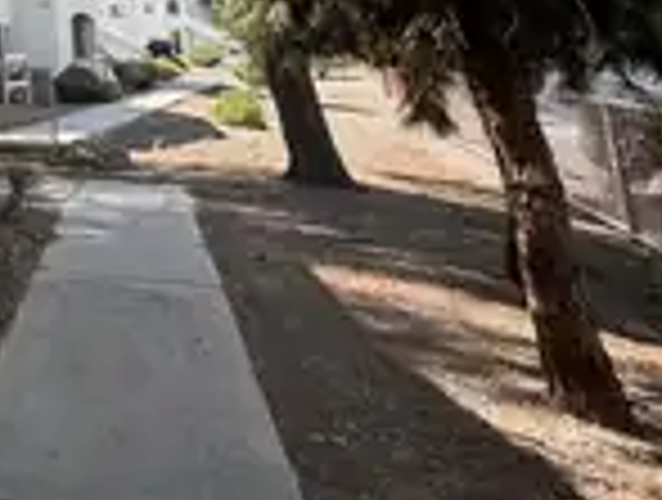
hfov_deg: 33.6
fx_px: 728
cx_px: -221
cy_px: -50
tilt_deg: +8.8
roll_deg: +1.5
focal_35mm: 38
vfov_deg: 33.1
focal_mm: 2.22
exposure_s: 1/502
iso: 64
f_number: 2.2
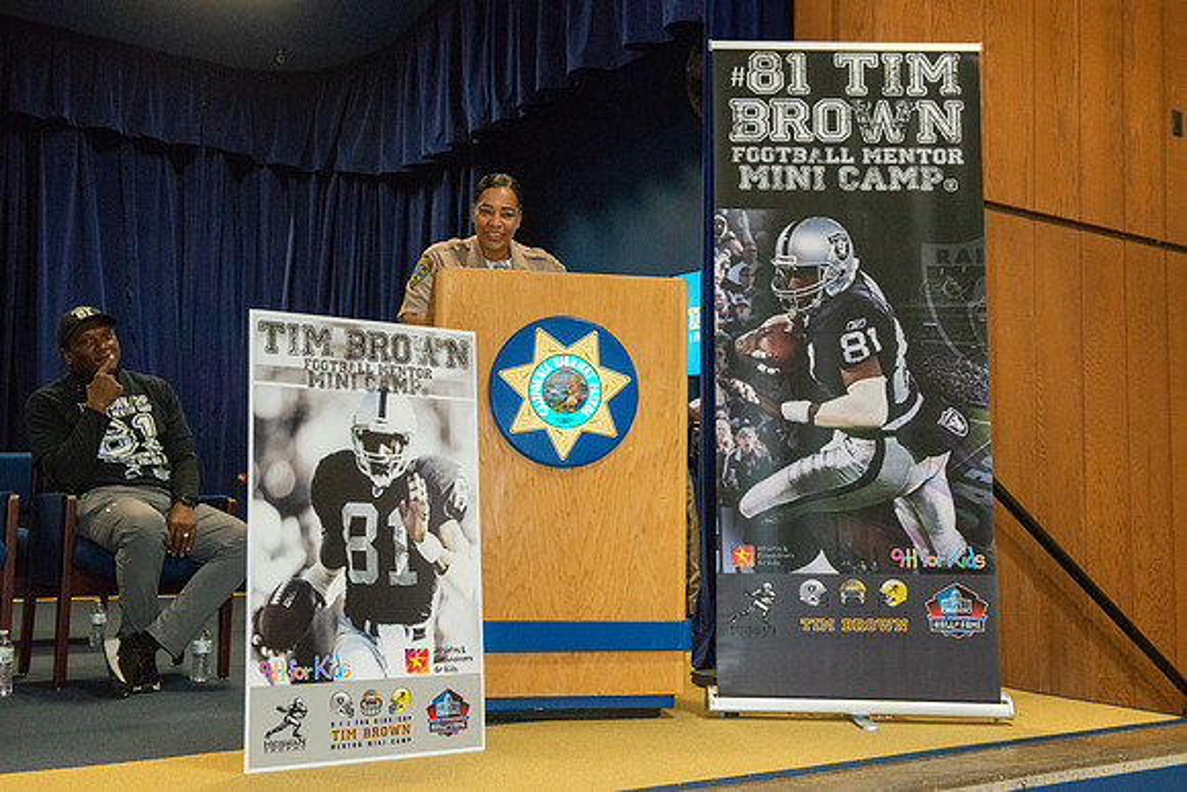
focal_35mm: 38
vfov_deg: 34.7
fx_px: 1268
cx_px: 594
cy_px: 396
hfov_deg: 50.2
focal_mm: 38
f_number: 5.6
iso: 5600
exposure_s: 1/80
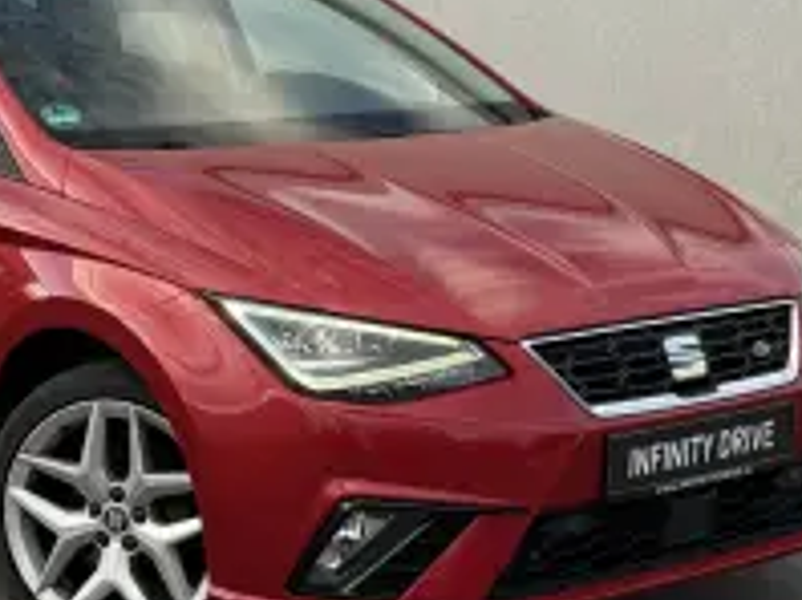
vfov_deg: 15.2
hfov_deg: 20.1
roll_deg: -0.3
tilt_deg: -10.2
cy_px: 296
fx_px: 2245
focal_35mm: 97
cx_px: 219
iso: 80
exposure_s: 1/606
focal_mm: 6.76
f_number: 1.78
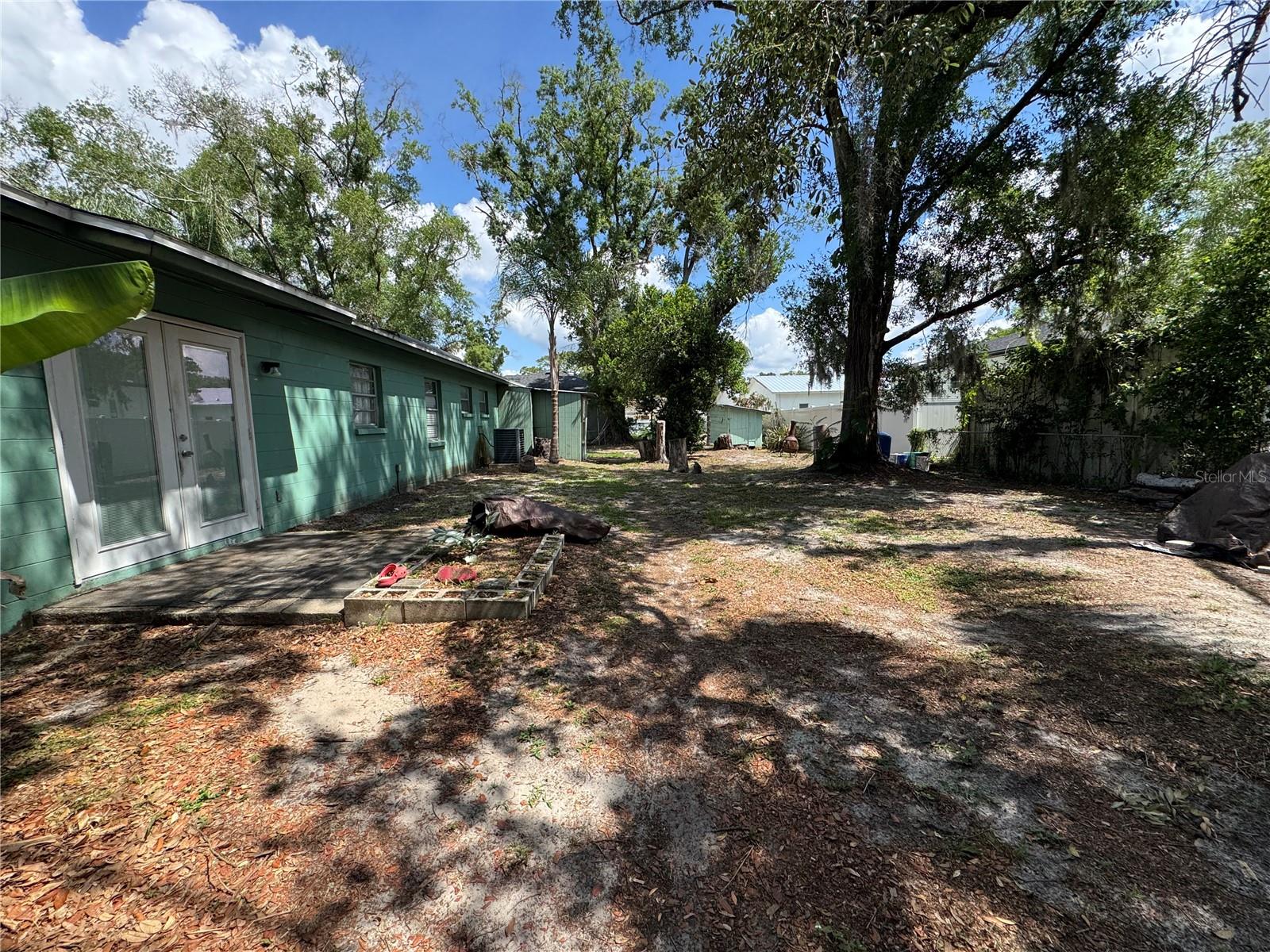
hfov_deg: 102.1
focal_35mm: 14
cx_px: 635
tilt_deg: -6.6
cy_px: 476
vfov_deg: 85.7
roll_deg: +0.9
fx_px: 514
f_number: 2.2
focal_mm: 2.22
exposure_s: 1/779
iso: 50
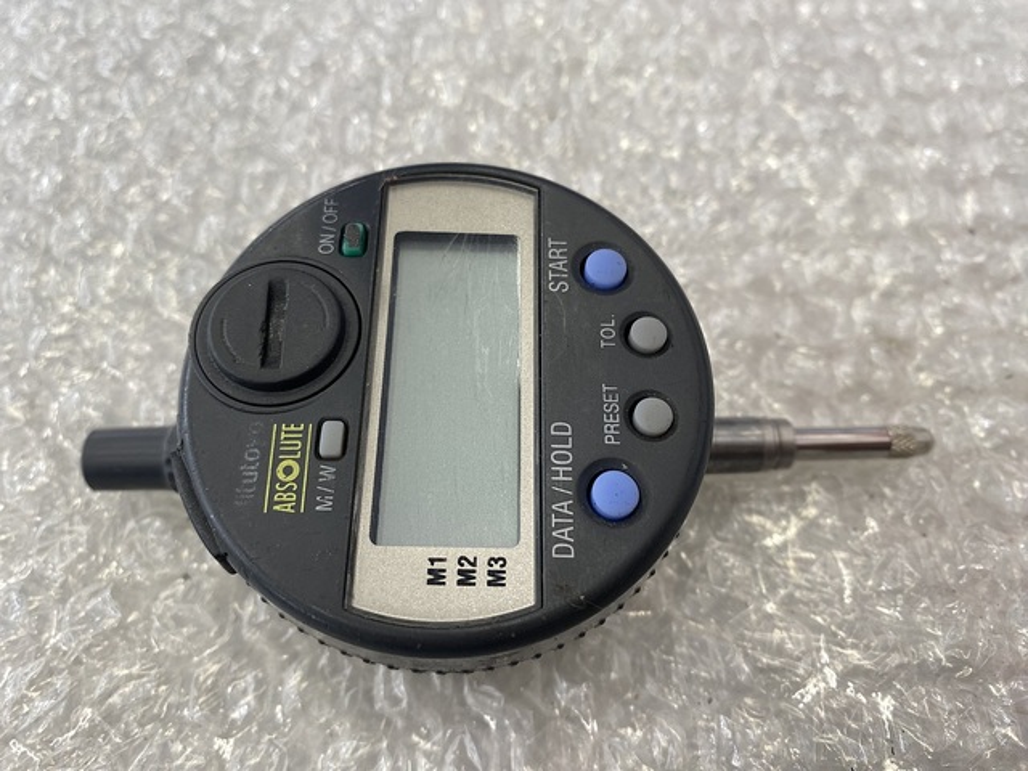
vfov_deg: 54.9
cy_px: 386
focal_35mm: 25
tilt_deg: -64.9
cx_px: 514
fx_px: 742
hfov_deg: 69.4
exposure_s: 1/100
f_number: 1.8
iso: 64
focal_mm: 4.25
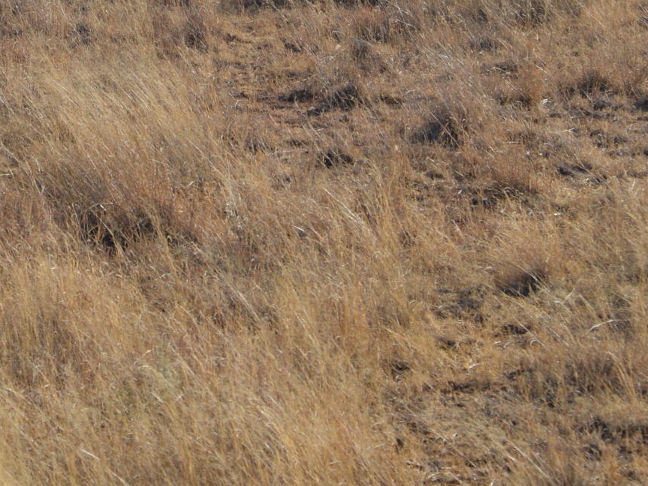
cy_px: -177
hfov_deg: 8.4
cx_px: 89
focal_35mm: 234
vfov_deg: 6.3
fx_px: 4380
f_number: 7.1
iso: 200
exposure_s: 1/800
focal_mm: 70
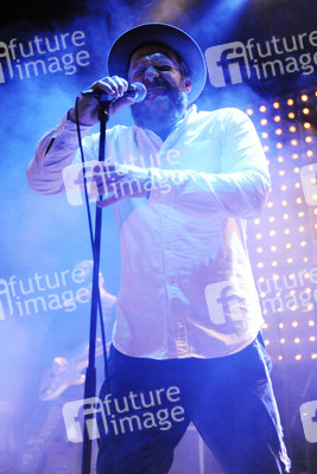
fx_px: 554
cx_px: 158
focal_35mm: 42
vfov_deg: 46.4
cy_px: 237
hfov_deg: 31.9
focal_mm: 42
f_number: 2.8
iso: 6400
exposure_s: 1/160
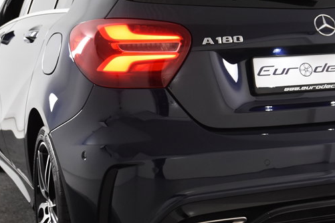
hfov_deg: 21.3
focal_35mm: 95
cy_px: 115
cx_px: 247
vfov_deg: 14.4
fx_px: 884
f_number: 4
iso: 1600
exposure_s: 1/60
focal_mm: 31
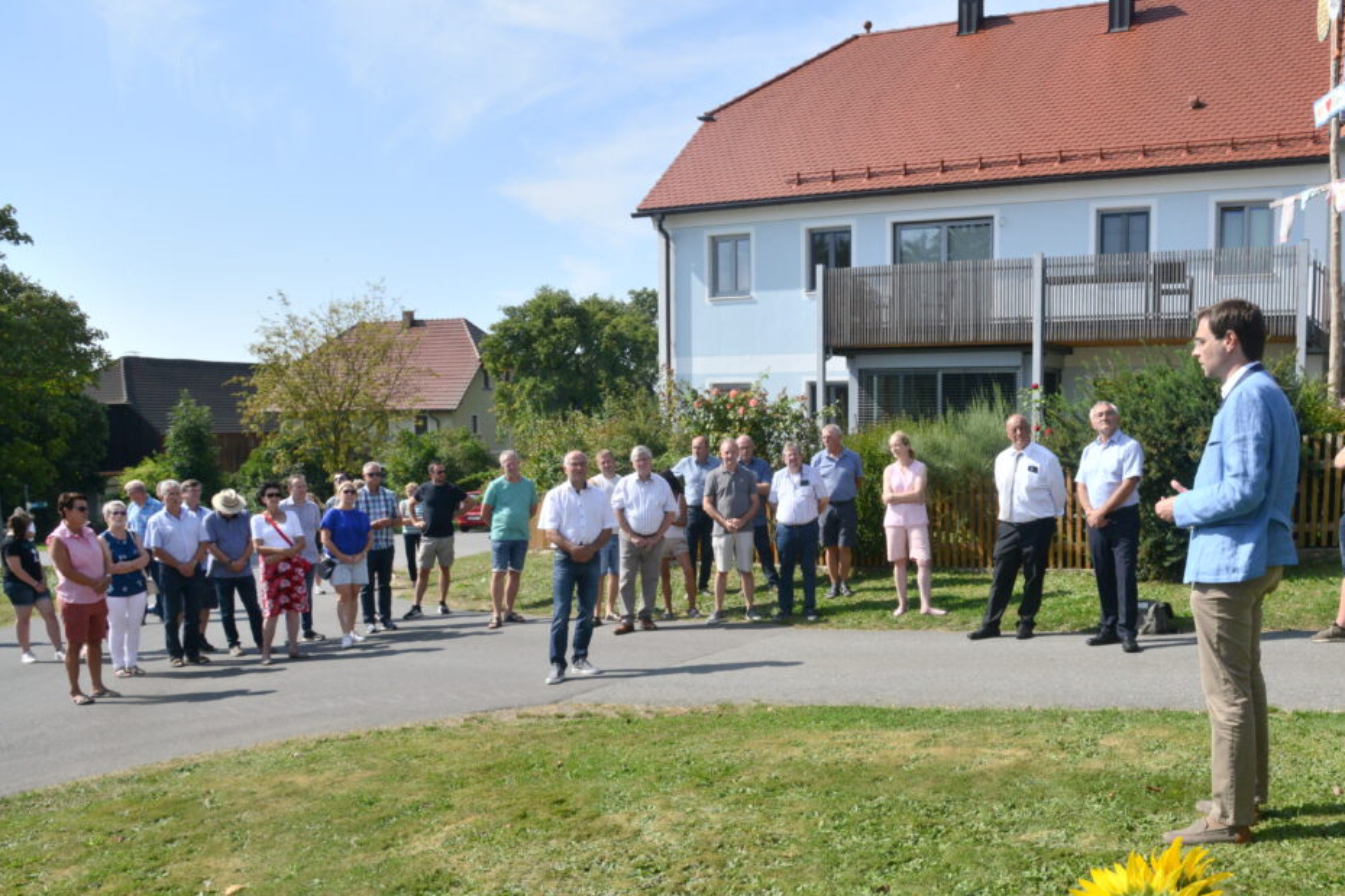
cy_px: 576
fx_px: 1158
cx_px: 854
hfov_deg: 59.4
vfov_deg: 41.9
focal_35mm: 31
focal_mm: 24
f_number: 14
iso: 1000
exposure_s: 1/800
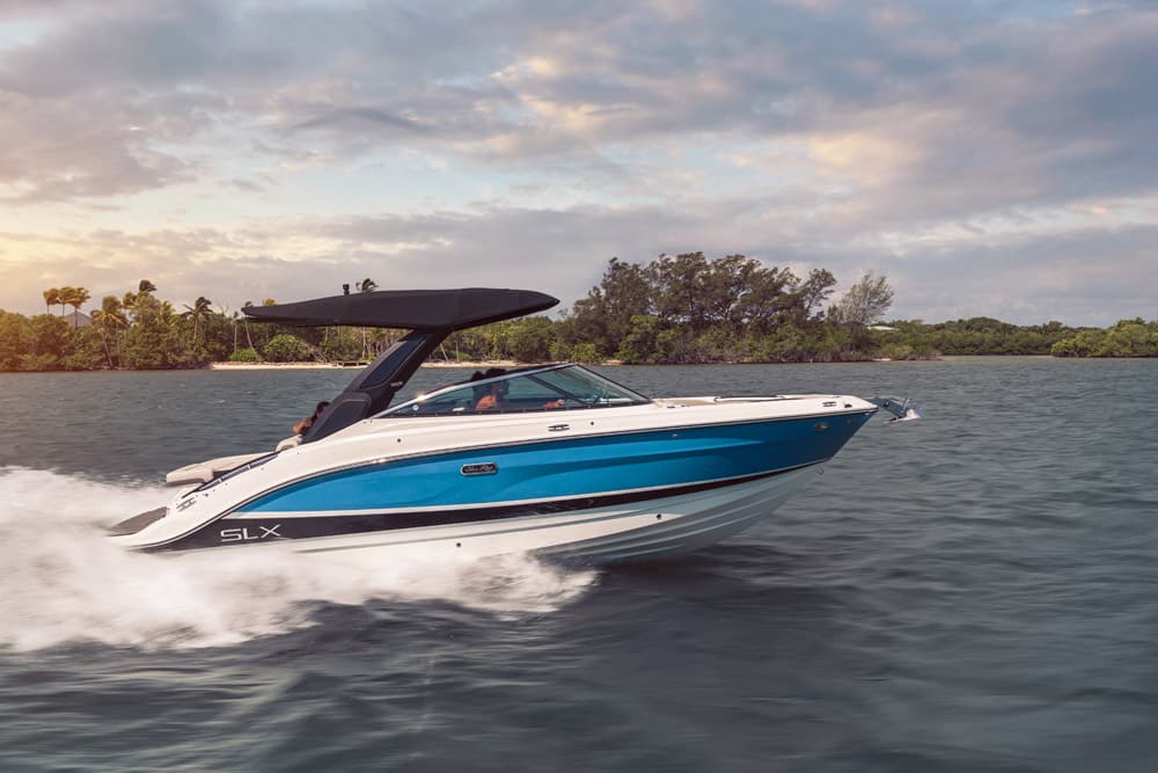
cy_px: 386
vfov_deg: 36.9
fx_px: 1158
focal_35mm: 36
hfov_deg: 53.1
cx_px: 579
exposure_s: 1/100
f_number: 7.1
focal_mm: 36
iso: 100
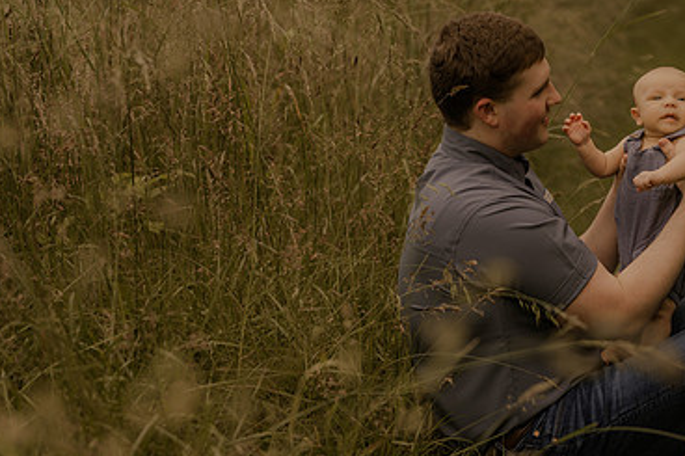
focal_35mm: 134
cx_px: 514
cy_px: 206
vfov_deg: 10.2
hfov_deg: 15.2
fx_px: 2548
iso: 100
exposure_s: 1/200
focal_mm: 85
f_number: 2.8
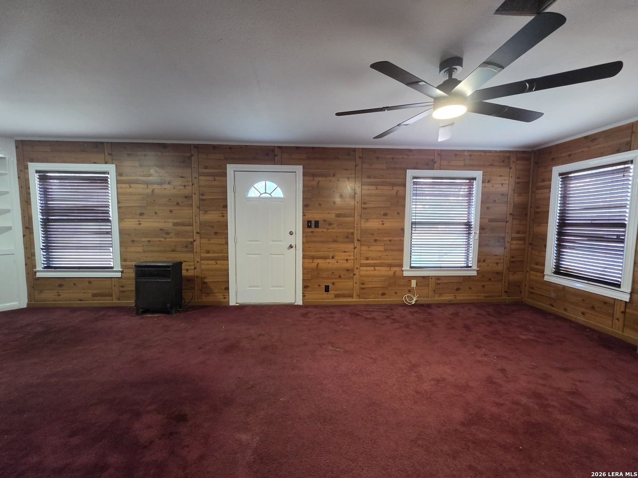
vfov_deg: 89.9
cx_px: 319
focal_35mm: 13
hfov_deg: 106.2
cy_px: 239
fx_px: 240
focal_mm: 2.2
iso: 640
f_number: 1.9
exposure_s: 1/60
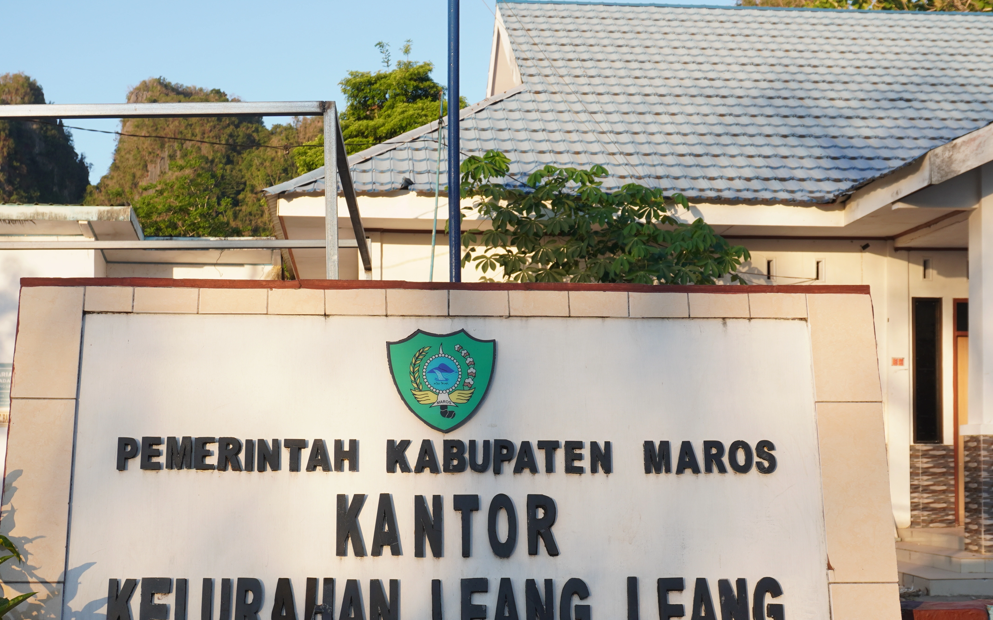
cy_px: 421
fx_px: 1454
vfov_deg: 24.0
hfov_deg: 37.7
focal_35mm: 54
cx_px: 459
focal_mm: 25
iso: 100
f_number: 7.1
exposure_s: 1/100
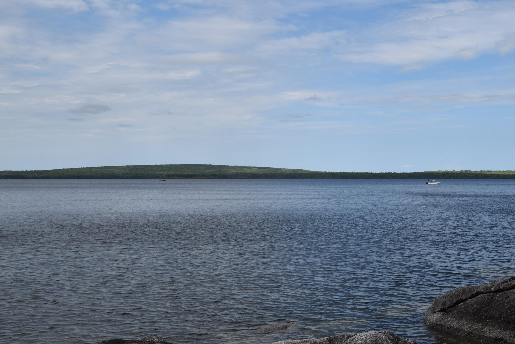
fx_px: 630
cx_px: 311
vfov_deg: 30.6
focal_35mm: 44
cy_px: 169
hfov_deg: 44.2
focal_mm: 22
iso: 200
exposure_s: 1/400
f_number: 10
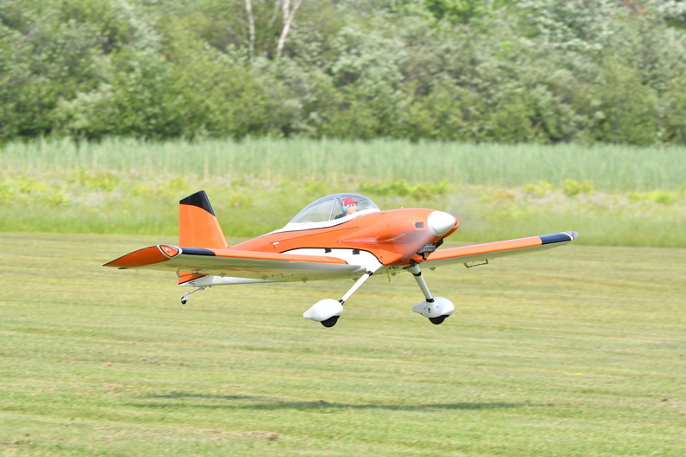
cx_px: 343
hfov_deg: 6.0
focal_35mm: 345
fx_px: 6574
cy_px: 228
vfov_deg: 4.0
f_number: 13
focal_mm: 230
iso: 800
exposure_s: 1/640
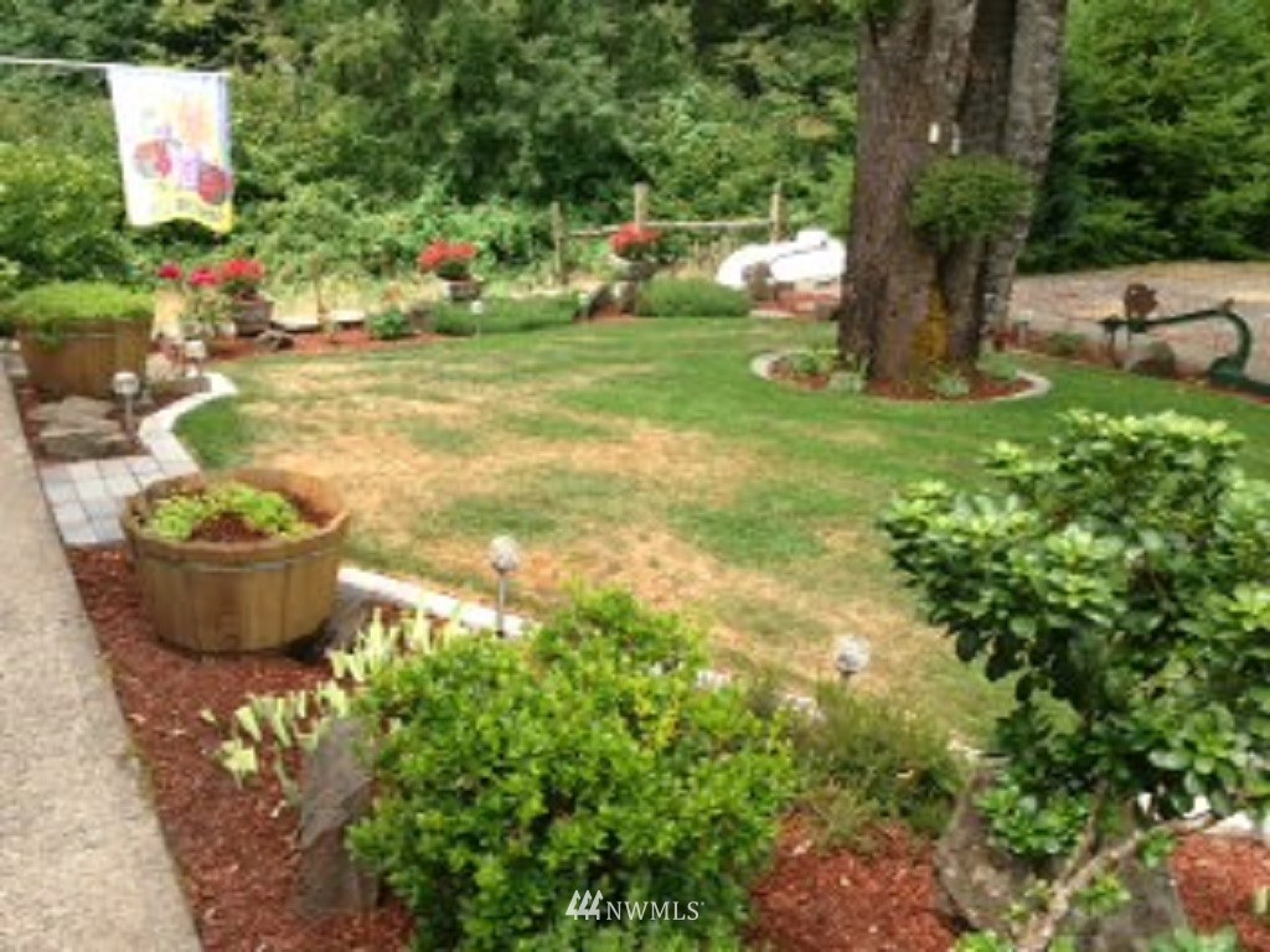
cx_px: 635
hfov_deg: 55.4
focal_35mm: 33
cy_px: 476
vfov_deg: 42.9
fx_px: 1211
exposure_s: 1/275
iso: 50
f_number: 2.4
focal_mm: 4.13
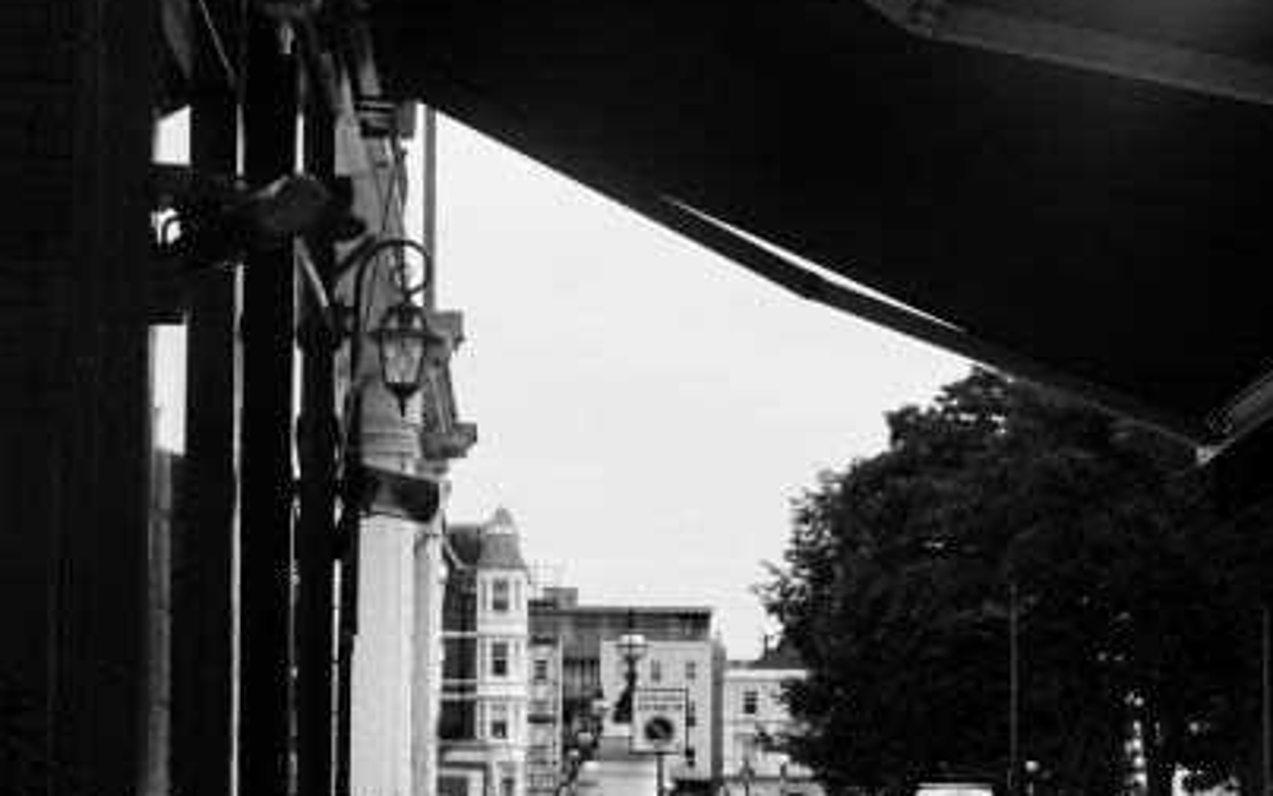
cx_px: 641
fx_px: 2741
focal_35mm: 79
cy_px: 768
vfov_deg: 16.2
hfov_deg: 26.1
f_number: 10
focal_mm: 34
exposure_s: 1/60
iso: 100
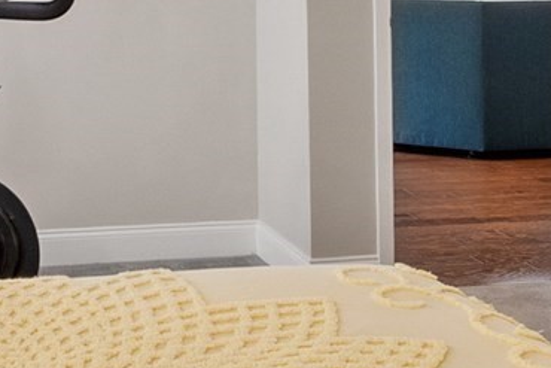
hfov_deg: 24.3
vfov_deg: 15.6
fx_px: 1271
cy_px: -127
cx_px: 158
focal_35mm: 83
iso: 320
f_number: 8
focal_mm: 10
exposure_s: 1/2.5
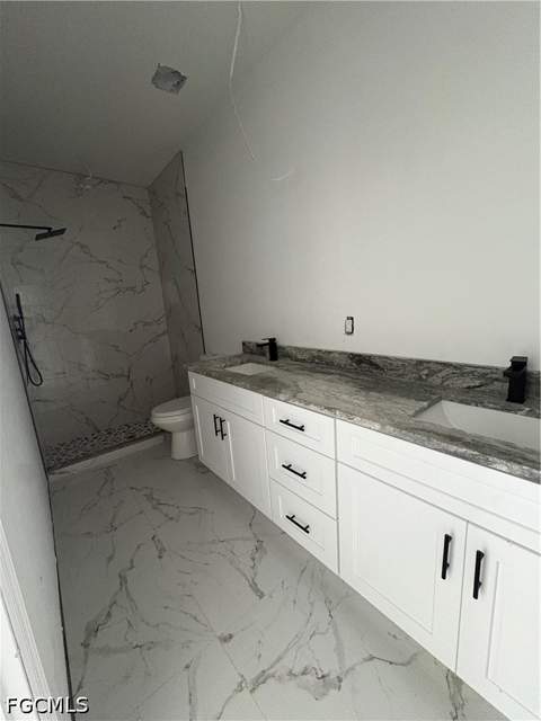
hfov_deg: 85.7
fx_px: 292
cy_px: 360
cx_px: 270
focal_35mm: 14
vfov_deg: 102.1
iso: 640
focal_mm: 2.22
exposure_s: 1/60
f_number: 2.2
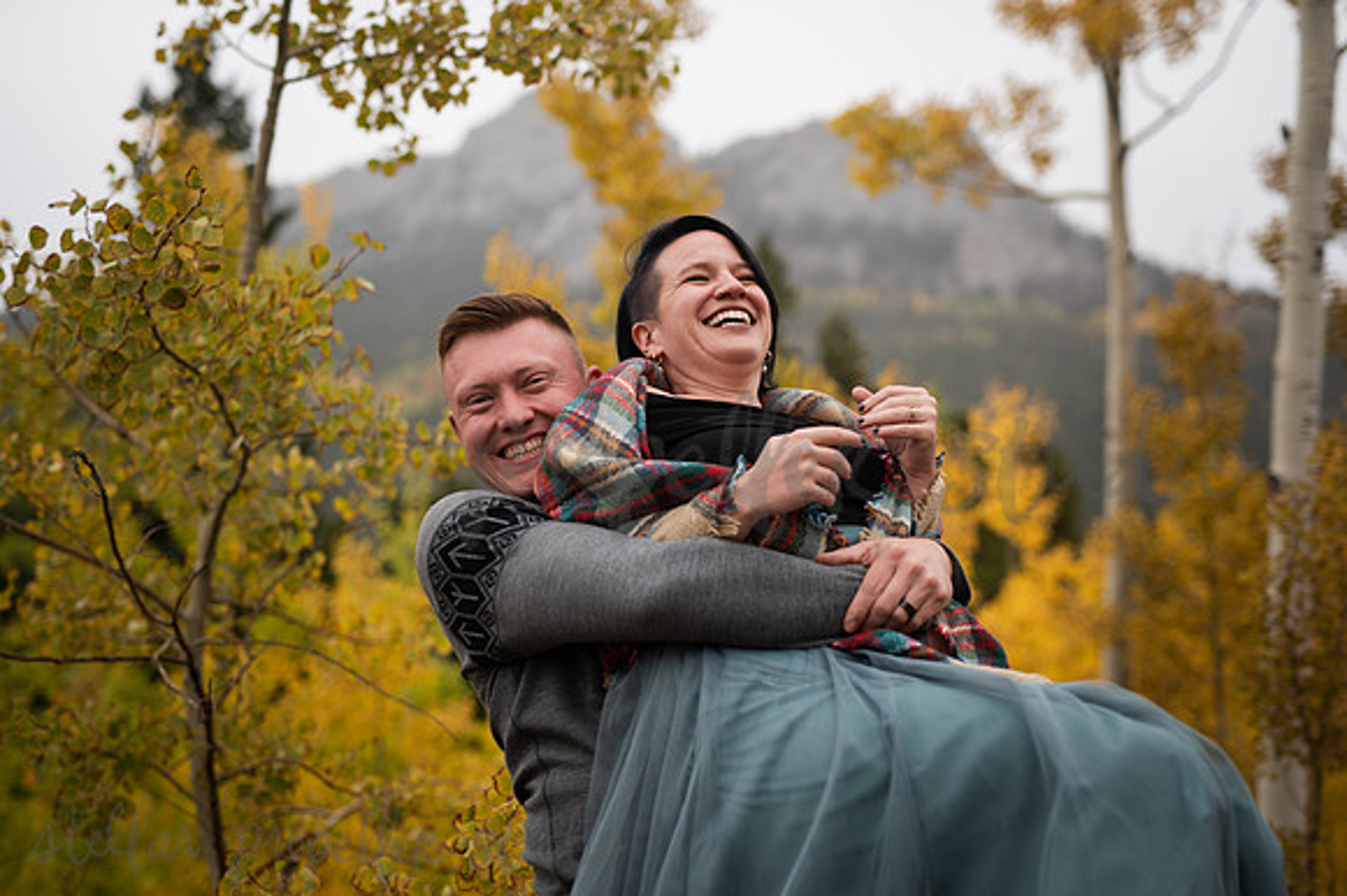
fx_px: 1870
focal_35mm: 50
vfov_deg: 27.0
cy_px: 448
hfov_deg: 39.6
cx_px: 674
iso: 160
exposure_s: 1/200
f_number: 2.5
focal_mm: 50
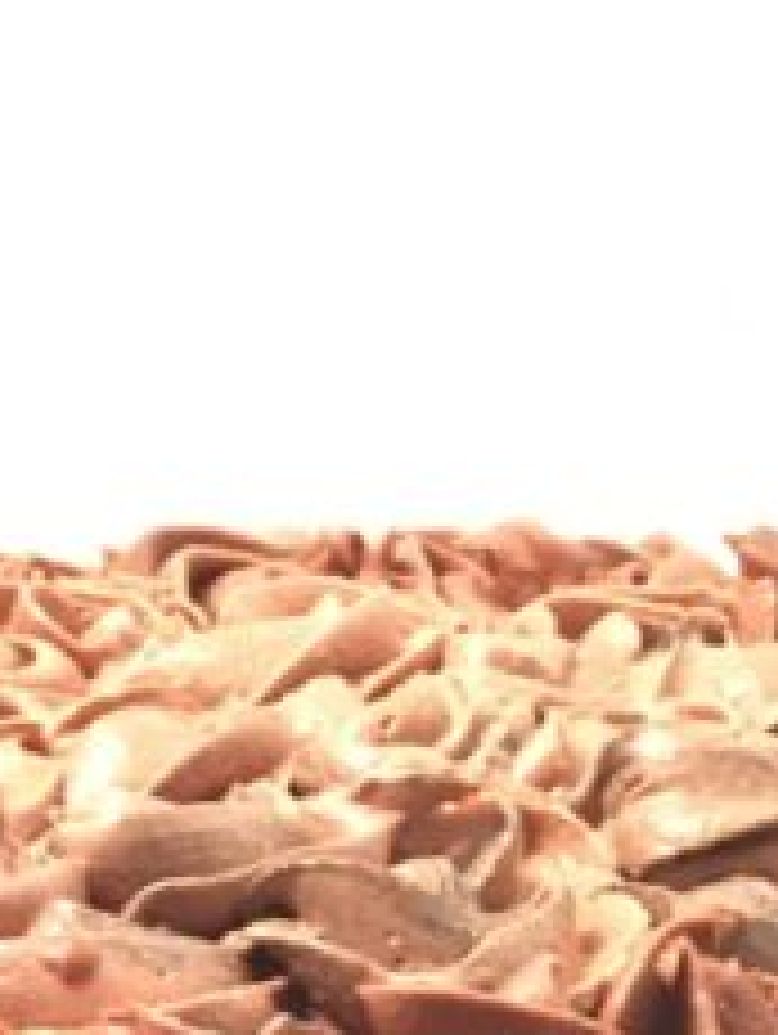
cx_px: -252
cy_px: 1832
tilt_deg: -28.2
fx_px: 3859
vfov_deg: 13.7
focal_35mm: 129
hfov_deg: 11.2
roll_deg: +0.7
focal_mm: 4.15
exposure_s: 1/24
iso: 200
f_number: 2.2
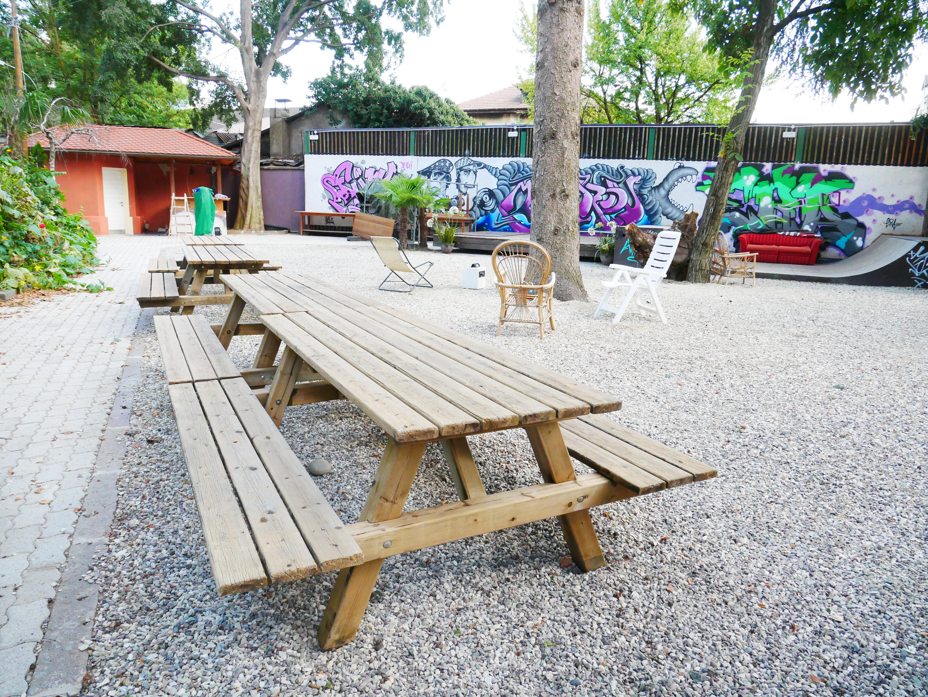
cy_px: 348
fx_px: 644
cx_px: 464
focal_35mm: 24
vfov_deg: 56.9
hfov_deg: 71.6
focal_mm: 12
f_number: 5
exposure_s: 1/200
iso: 1600
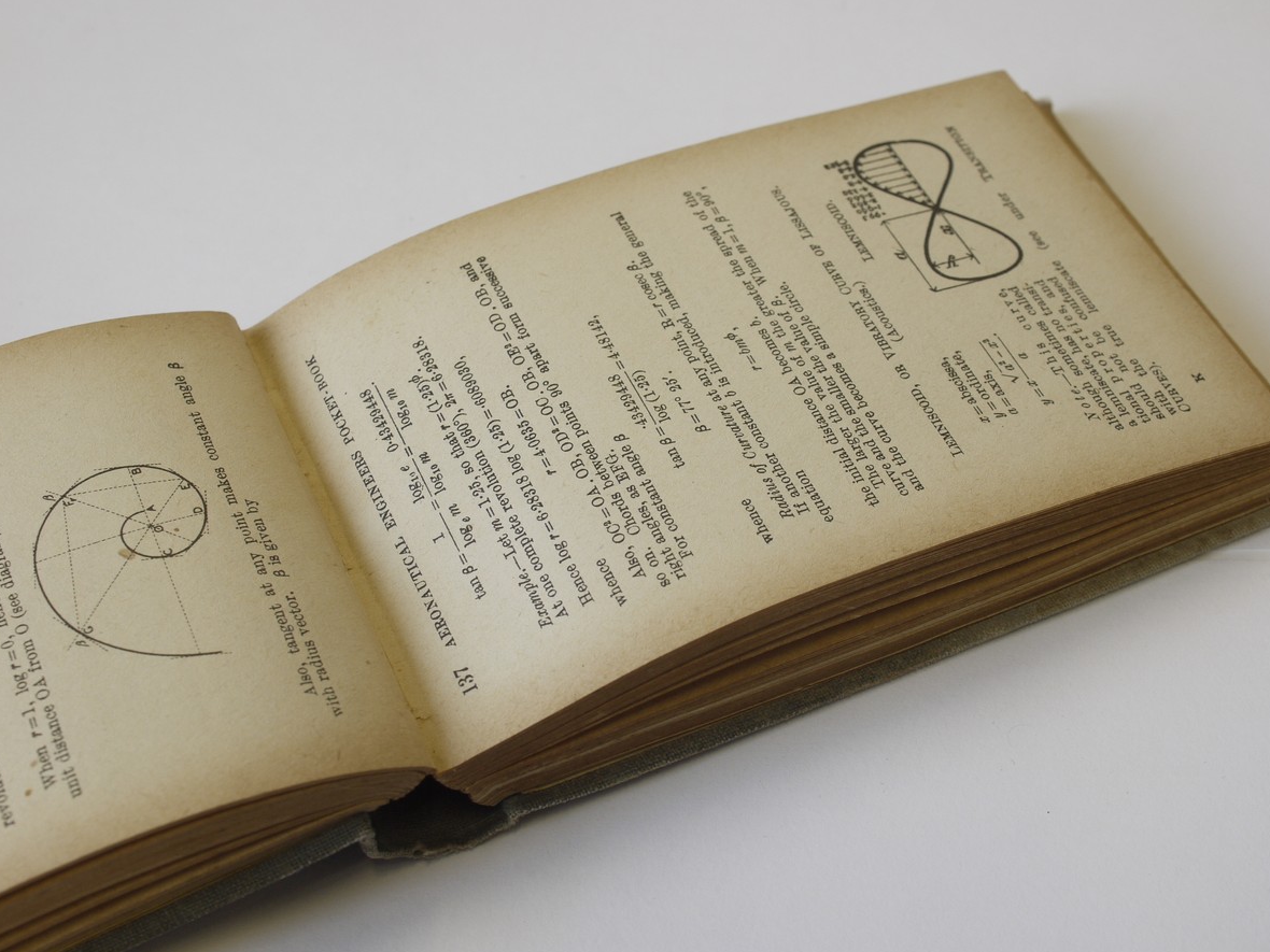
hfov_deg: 31.7
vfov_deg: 24.0
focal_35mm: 61
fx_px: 2238
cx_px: 640
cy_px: 480
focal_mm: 30
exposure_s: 1/40
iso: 200
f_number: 7.1
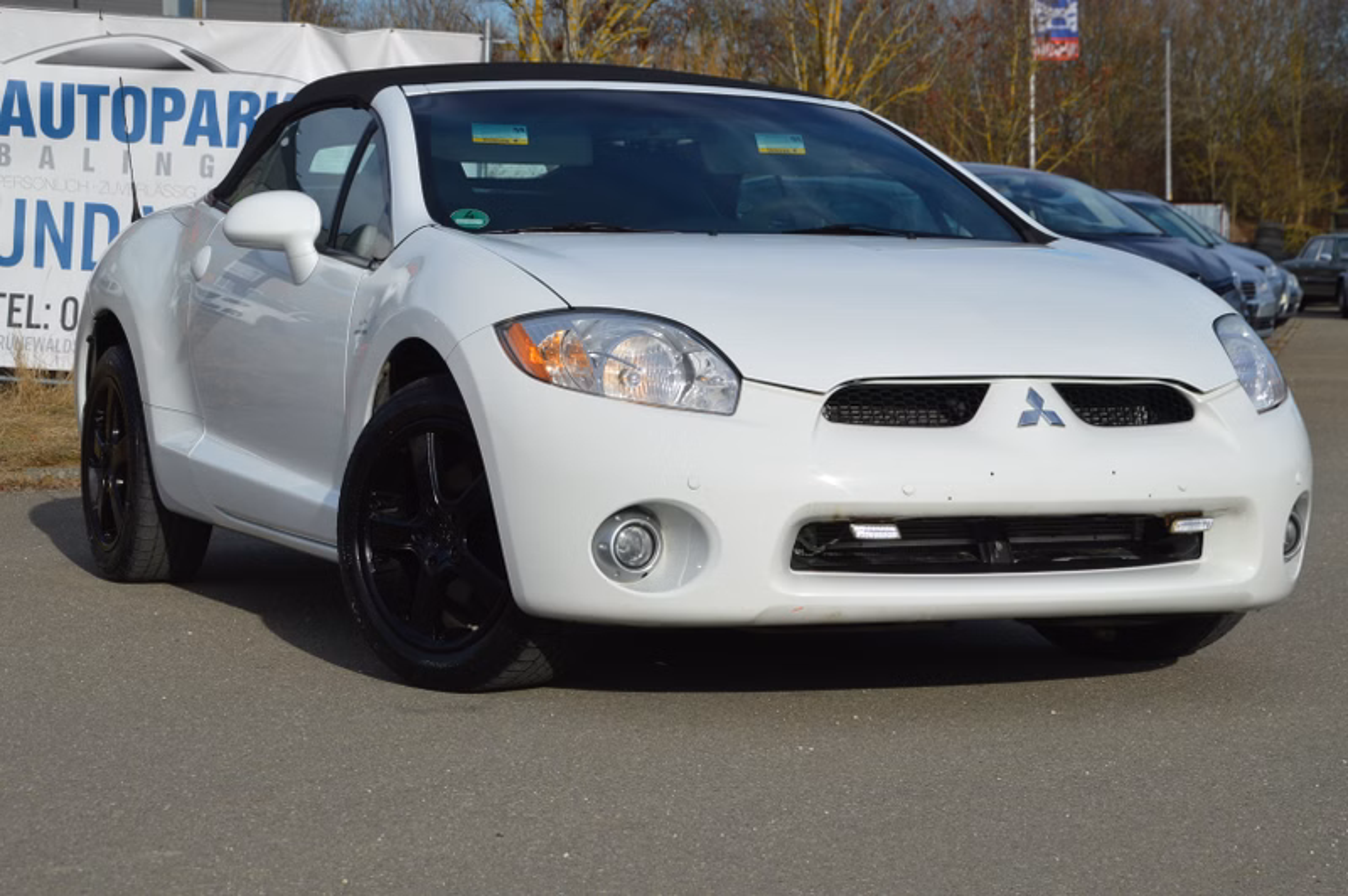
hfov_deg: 21.9
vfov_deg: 14.7
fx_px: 3479
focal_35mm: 93
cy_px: 448
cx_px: 674
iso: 100
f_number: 9
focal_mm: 62
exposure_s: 1/320
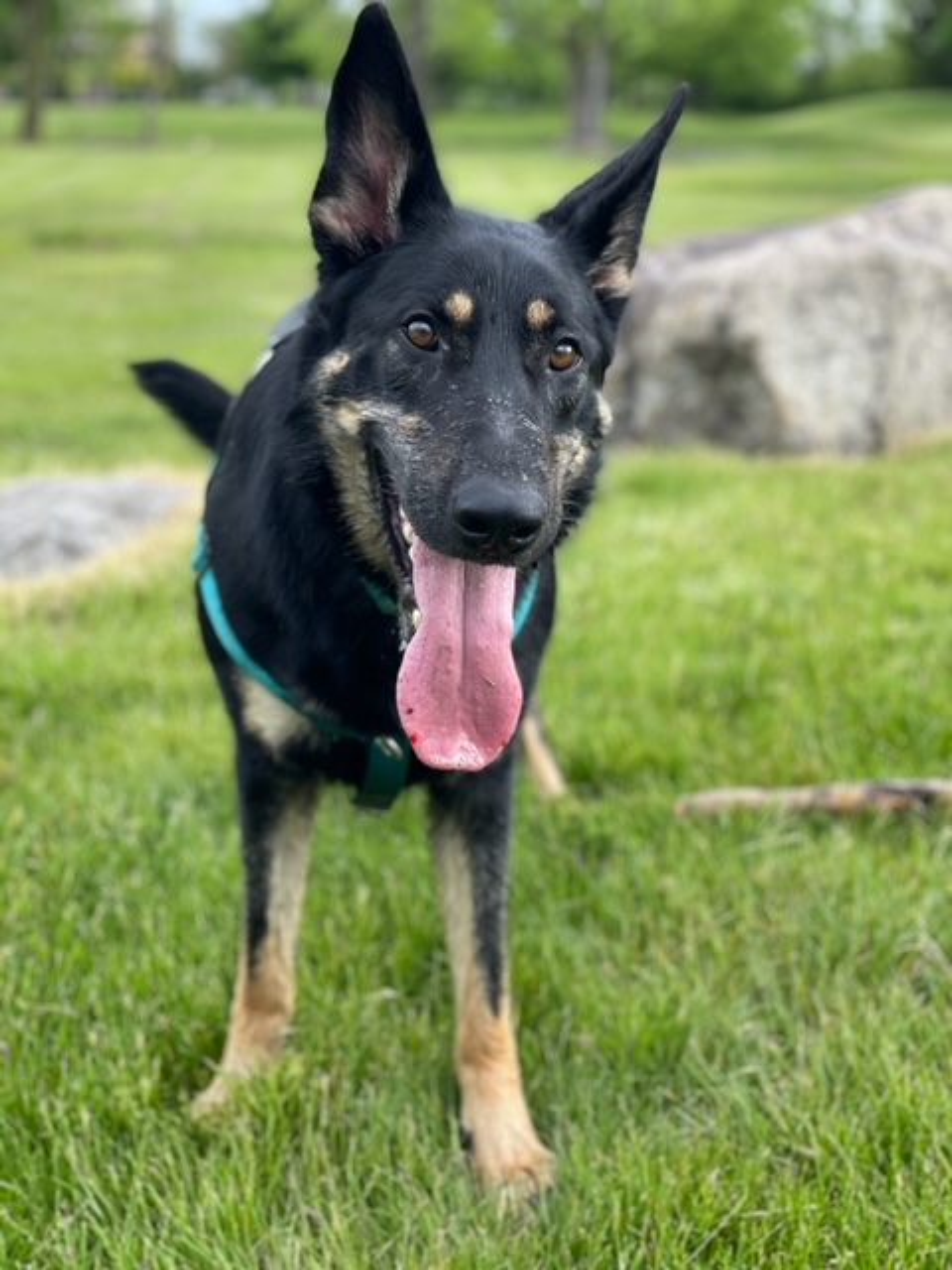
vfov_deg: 36.8
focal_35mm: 52
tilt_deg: -14.7
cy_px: 635
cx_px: 476
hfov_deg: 28.0
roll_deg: +0.7
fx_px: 1907
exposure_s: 1/177
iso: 25
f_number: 2
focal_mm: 6
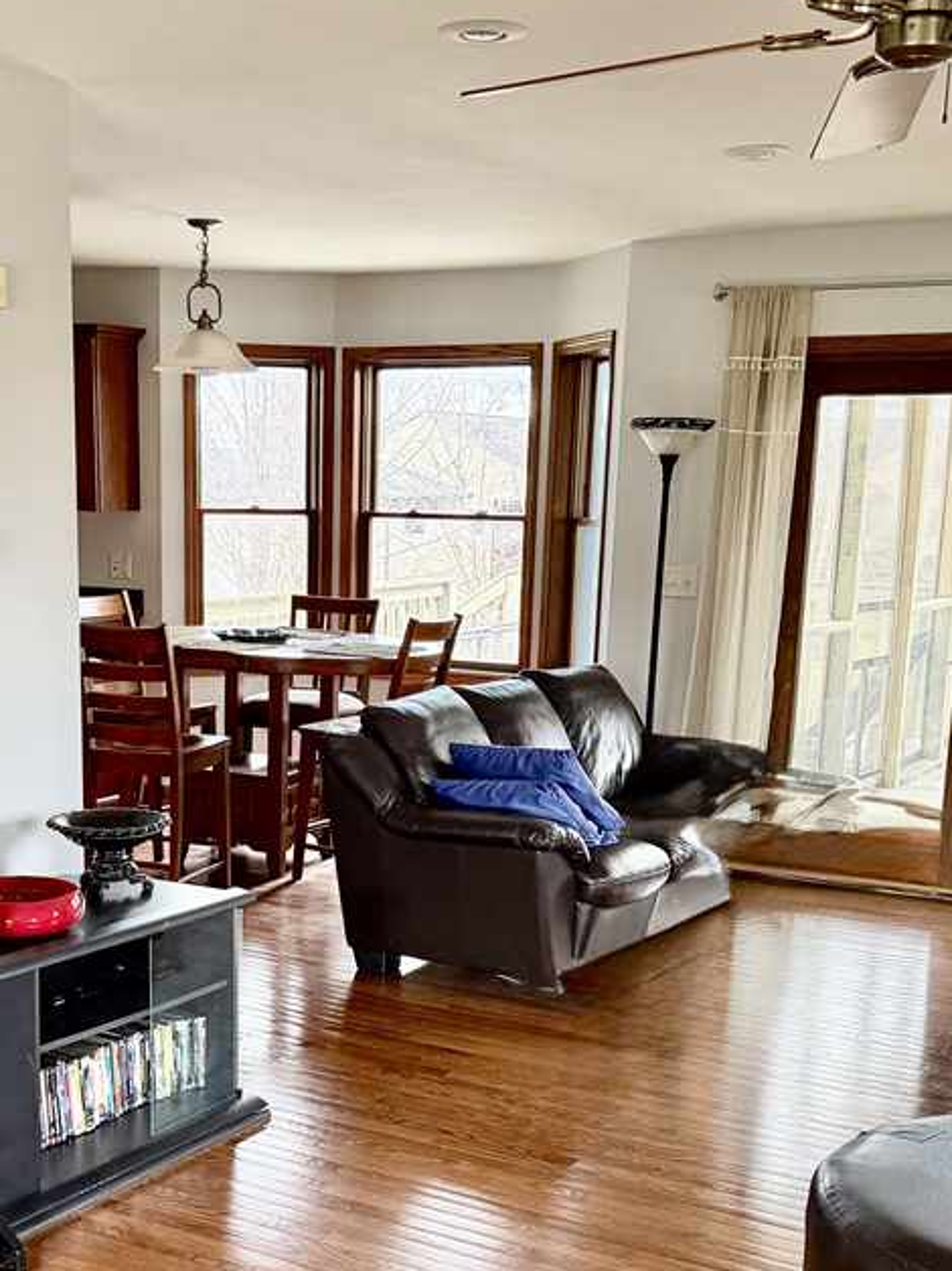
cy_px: 885
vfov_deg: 38.3
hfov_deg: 29.5
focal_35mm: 49
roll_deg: -0.8
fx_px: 1797
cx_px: 340
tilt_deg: -13.0
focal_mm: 6.76
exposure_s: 1/60
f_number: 1.78
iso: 250
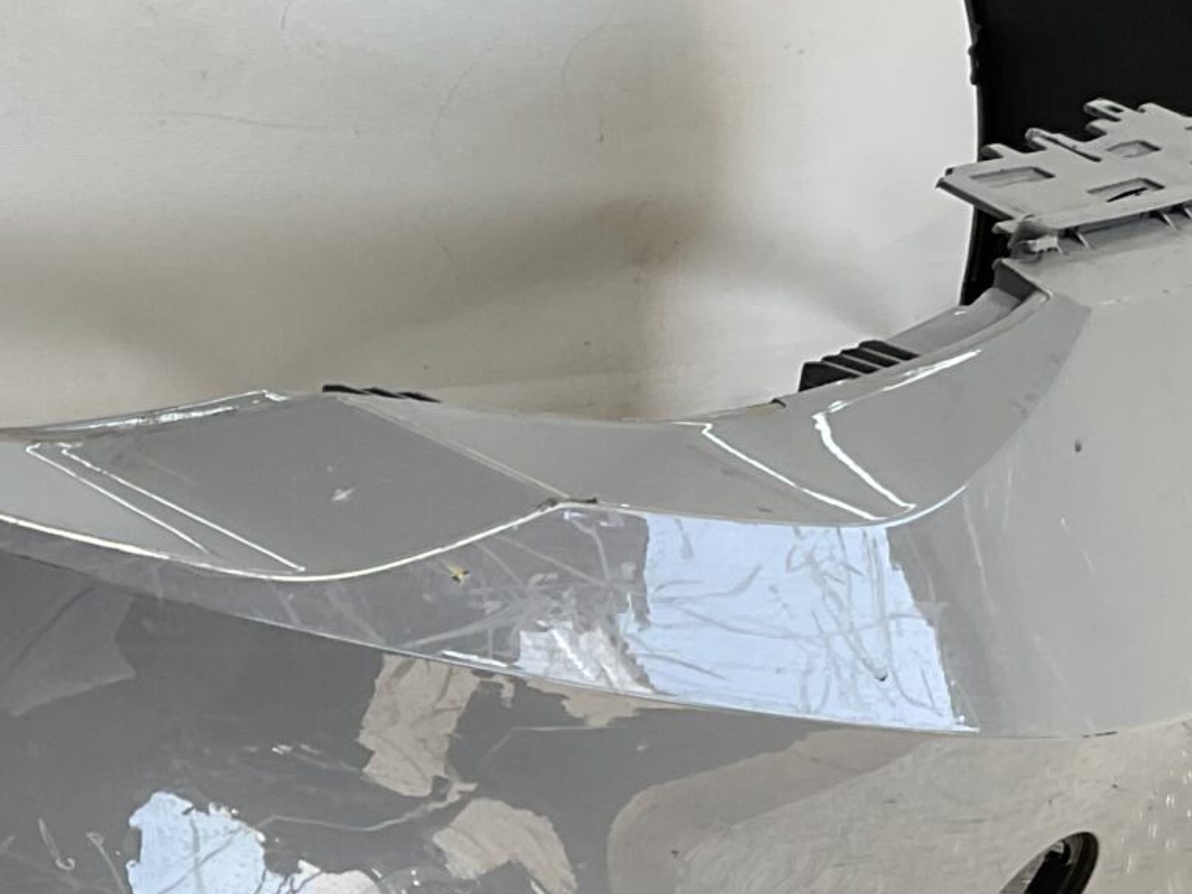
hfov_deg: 19.3
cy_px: 726
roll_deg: -4.0
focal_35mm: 97
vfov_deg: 15.1
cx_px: -151
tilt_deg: -19.2
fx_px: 3341
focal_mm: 3
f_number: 1.8
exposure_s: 1/207
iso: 16
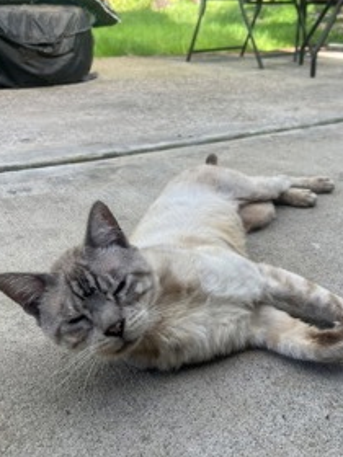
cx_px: 234
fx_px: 515
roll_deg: +0.5
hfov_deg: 36.4
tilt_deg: -21.7
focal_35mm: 39
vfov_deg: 47.7
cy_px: 199
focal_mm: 5.7
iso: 50
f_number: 1.5
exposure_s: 1/190
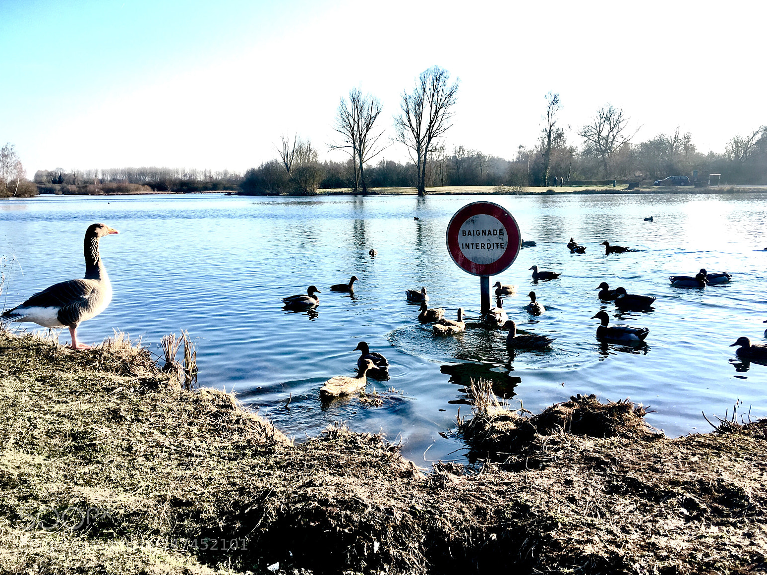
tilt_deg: -7.8
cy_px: 286
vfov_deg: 46.8
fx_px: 665
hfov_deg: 60.0
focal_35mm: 30
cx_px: 385
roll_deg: +1.7
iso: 25
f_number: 2.2
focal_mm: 4.15
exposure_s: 1/375
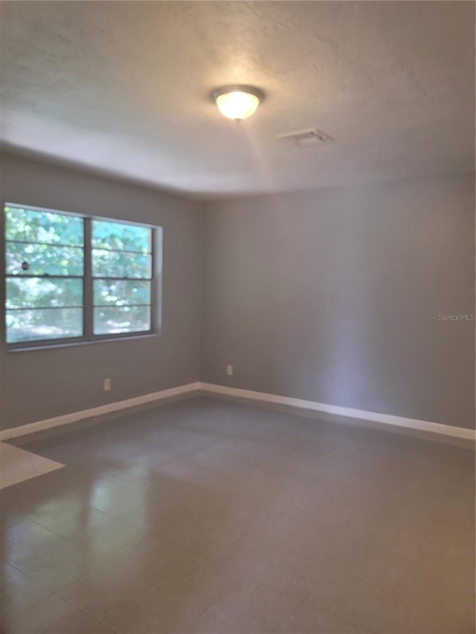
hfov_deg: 54.9
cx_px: 238
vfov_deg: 69.4
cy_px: 317
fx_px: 458
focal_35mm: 25
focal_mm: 7
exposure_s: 1/40
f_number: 1.8
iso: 200
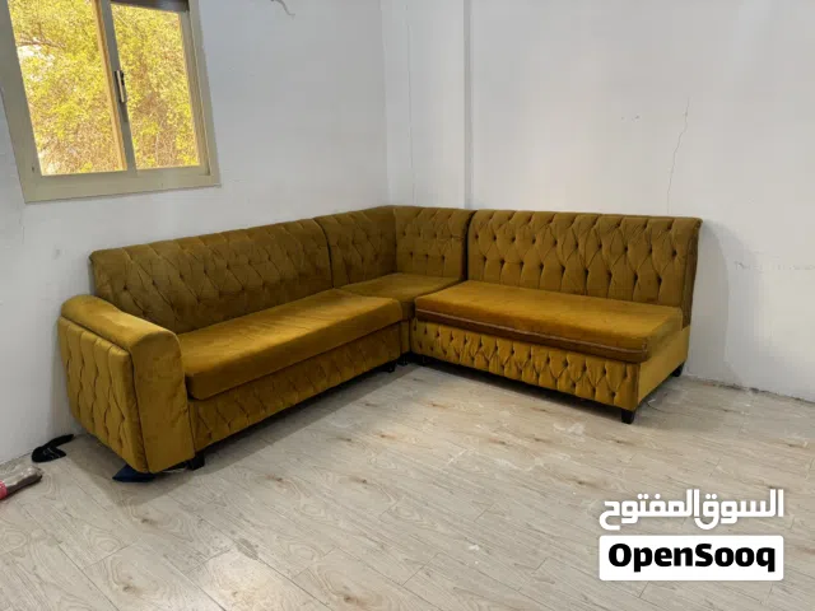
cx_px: 408
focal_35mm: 24
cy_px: 306
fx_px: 565
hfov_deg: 71.6
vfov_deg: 56.8
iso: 200
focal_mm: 6.76
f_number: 1.78
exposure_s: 1/100
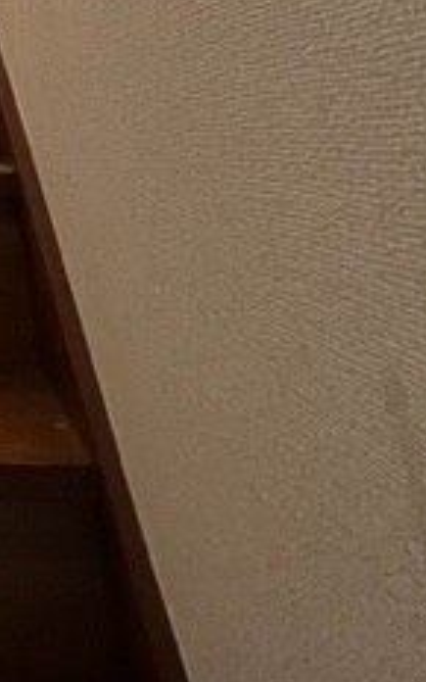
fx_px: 706
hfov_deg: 24.4
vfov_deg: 39.6
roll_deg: +2.6
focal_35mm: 38
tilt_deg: +19.2
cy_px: -106
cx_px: -247
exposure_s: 1/99
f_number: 1.8
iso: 160
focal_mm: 1.57
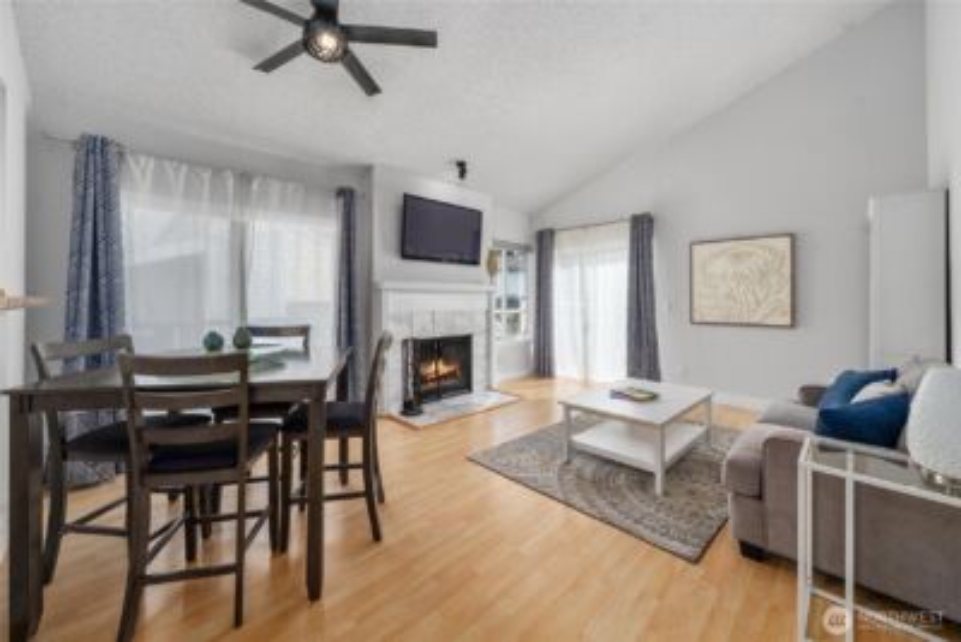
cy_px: 321
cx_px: 480
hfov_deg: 108.3
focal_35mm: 13
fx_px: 347
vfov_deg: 85.5
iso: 1000
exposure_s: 1/20
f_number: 8
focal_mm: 13
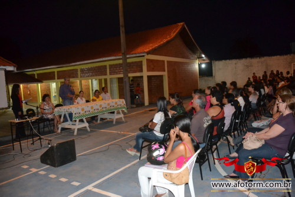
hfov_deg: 61.9
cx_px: 148
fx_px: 246
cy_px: 98
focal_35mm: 30
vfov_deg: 43.6
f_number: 3.5
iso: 3200
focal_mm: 20
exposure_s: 1/60
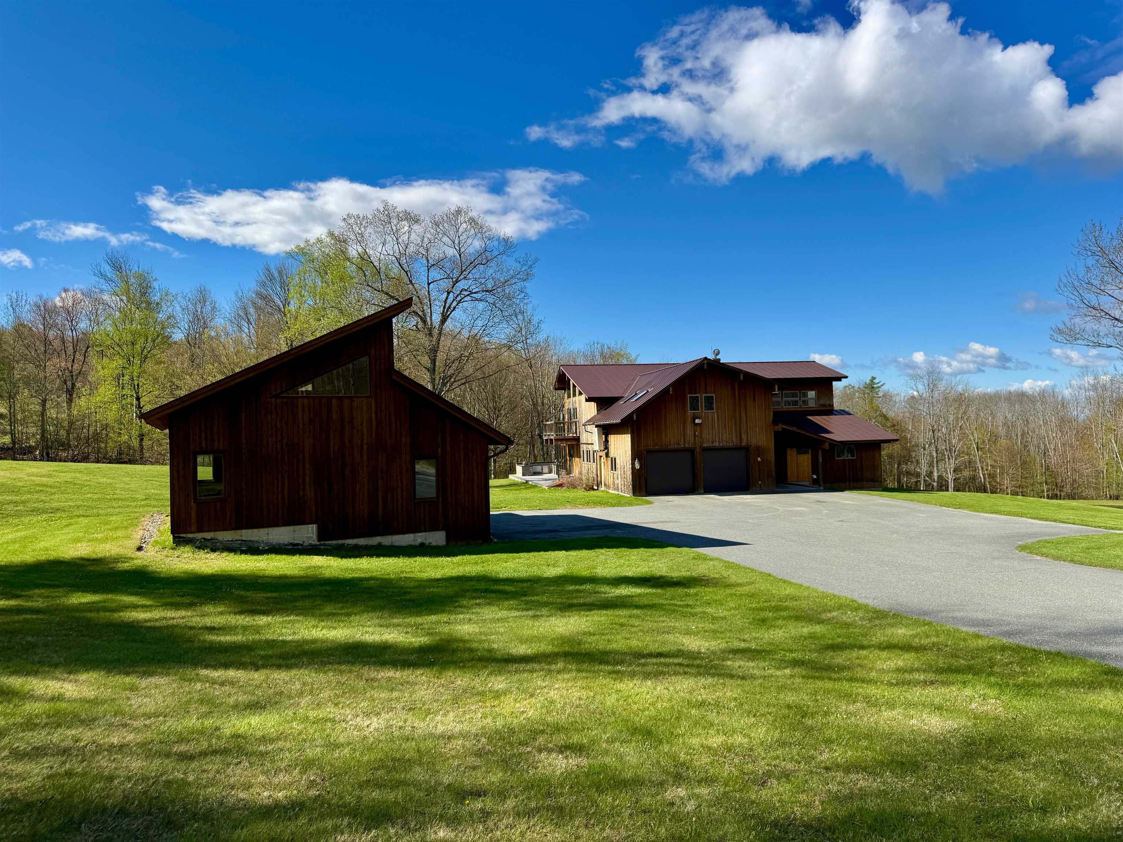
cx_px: 562
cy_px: 421
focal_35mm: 24
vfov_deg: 56.8
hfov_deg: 71.6
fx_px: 779
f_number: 1.78
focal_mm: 6.76
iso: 80
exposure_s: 1/4310
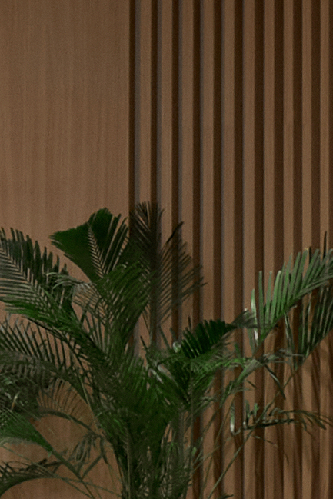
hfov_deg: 5.6
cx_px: -339
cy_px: 43
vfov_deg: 8.5
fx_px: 3342
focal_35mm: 241
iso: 1000
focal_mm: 38
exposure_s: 1/100
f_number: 5
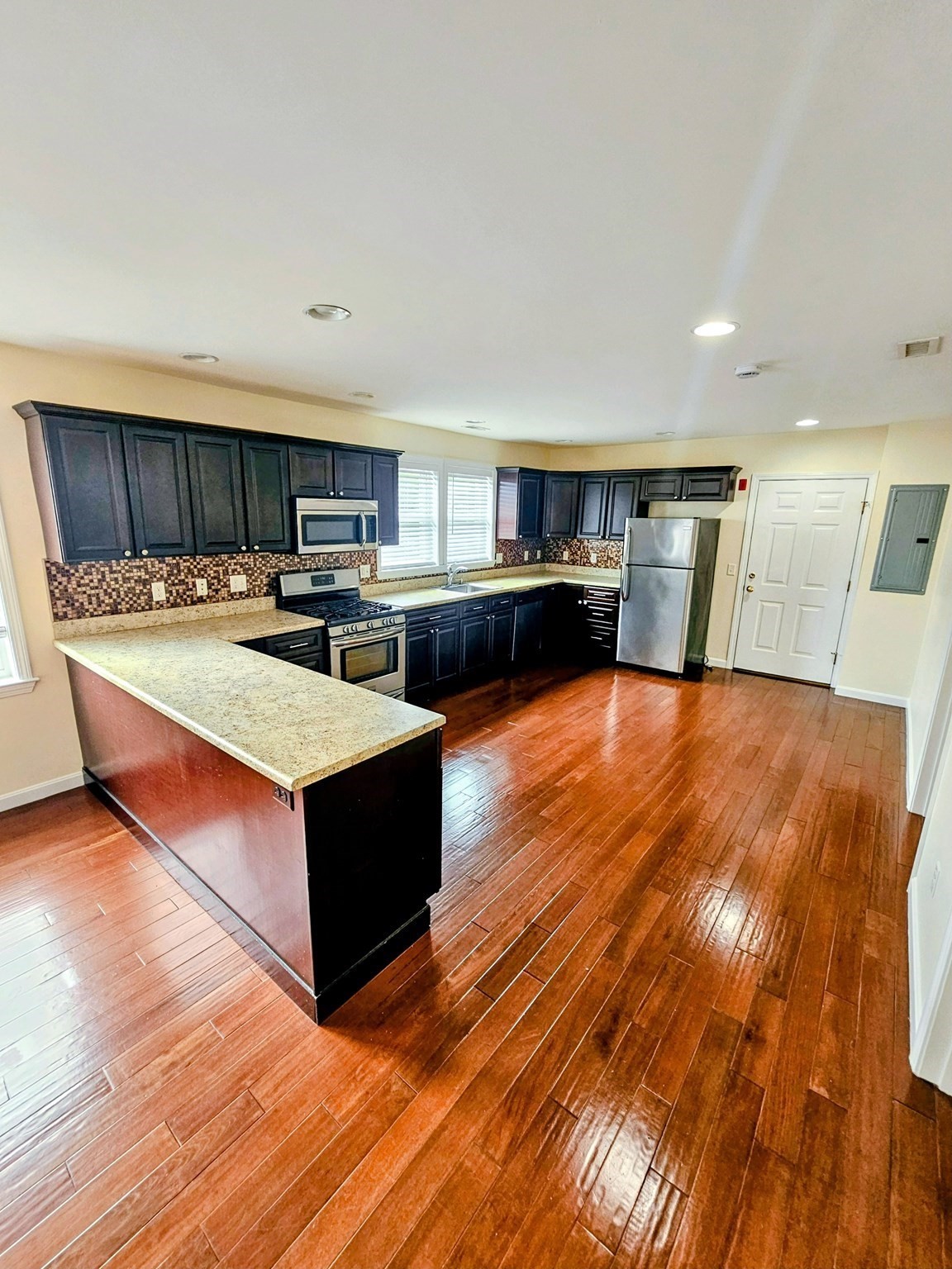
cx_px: 476
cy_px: 634
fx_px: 477
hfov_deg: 89.9
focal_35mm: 13
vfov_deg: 106.2
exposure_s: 1/60
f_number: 2.2
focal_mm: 2.2
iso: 200
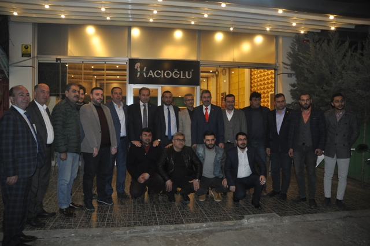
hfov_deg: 67.4
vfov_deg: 47.8
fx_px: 277
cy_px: 123
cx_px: 185
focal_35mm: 27
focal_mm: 18
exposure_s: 1/60
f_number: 3.5
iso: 800
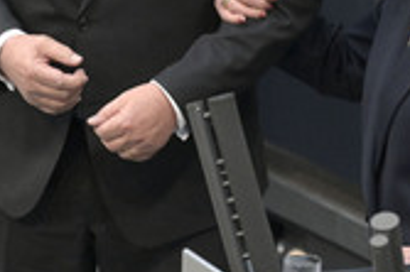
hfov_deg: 2.3
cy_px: -17
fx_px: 10126
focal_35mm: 890
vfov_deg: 1.5
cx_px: 254
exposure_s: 1/320
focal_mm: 330
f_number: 5.6
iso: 10000
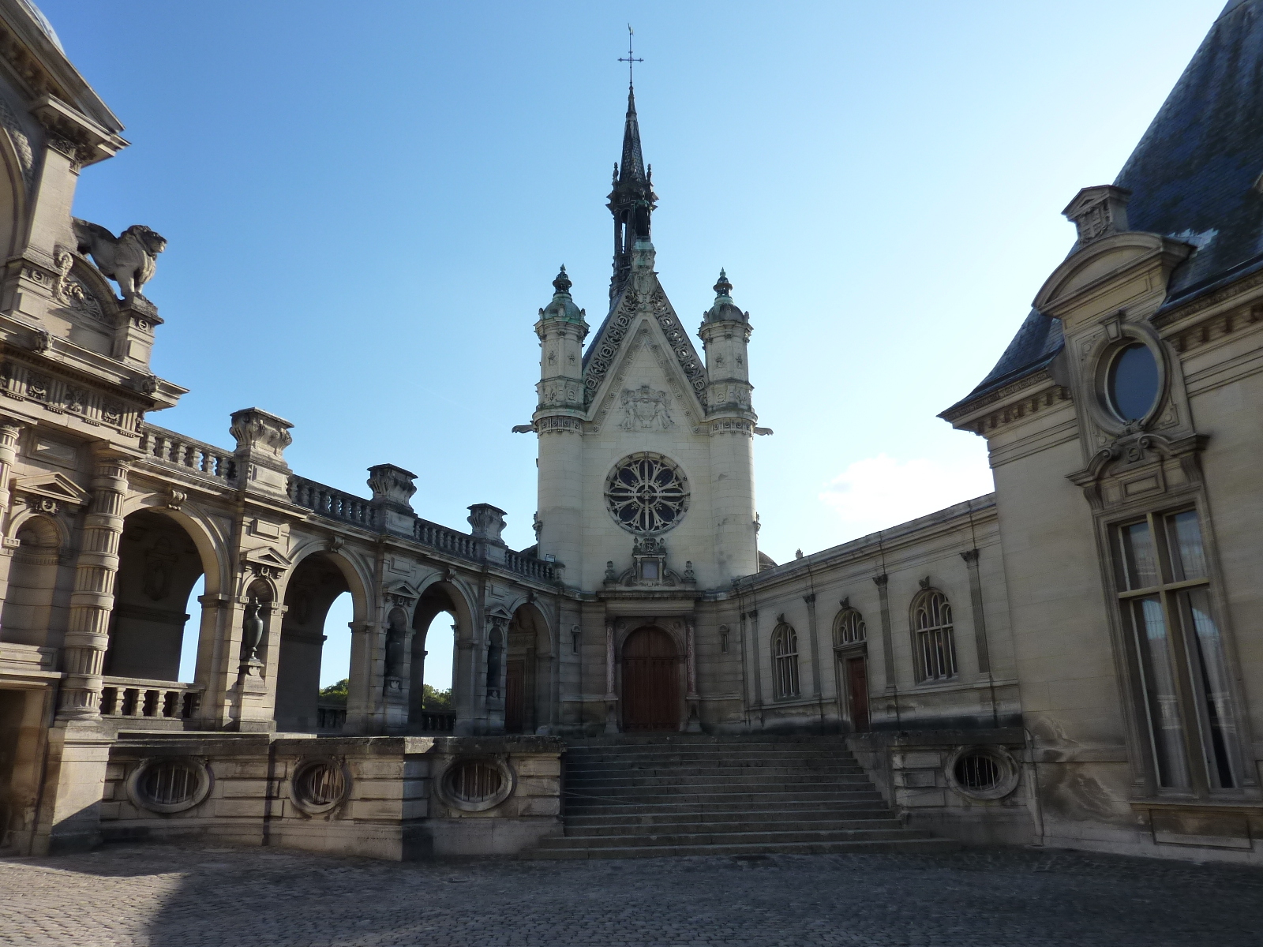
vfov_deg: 54.9
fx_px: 912
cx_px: 632
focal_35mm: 25
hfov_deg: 69.4
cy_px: 474
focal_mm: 4.1
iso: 125
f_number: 4
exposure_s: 1/500
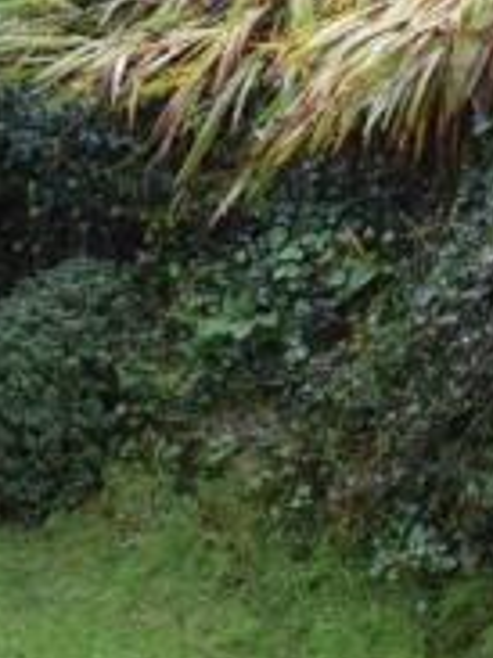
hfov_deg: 13.1
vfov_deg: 21.1
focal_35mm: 93
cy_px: 379
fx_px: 1768
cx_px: -581
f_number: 5.6
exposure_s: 1/125
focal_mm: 18
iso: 400
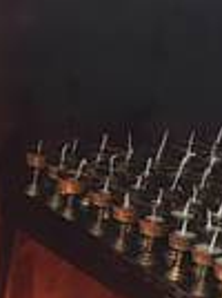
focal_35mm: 206
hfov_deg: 7.1
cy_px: 389
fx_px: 1767
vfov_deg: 9.5
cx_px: -133
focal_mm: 6.12
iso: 200
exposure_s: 1/190
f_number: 1.9
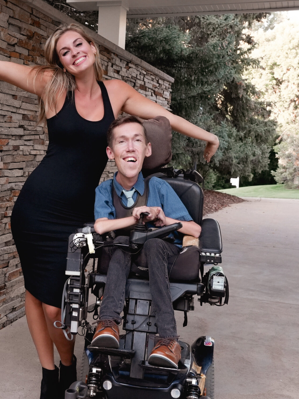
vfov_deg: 37.5
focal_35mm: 51
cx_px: 88
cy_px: 198
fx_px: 587
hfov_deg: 28.3
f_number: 7.1
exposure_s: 1/250
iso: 5000
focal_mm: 35
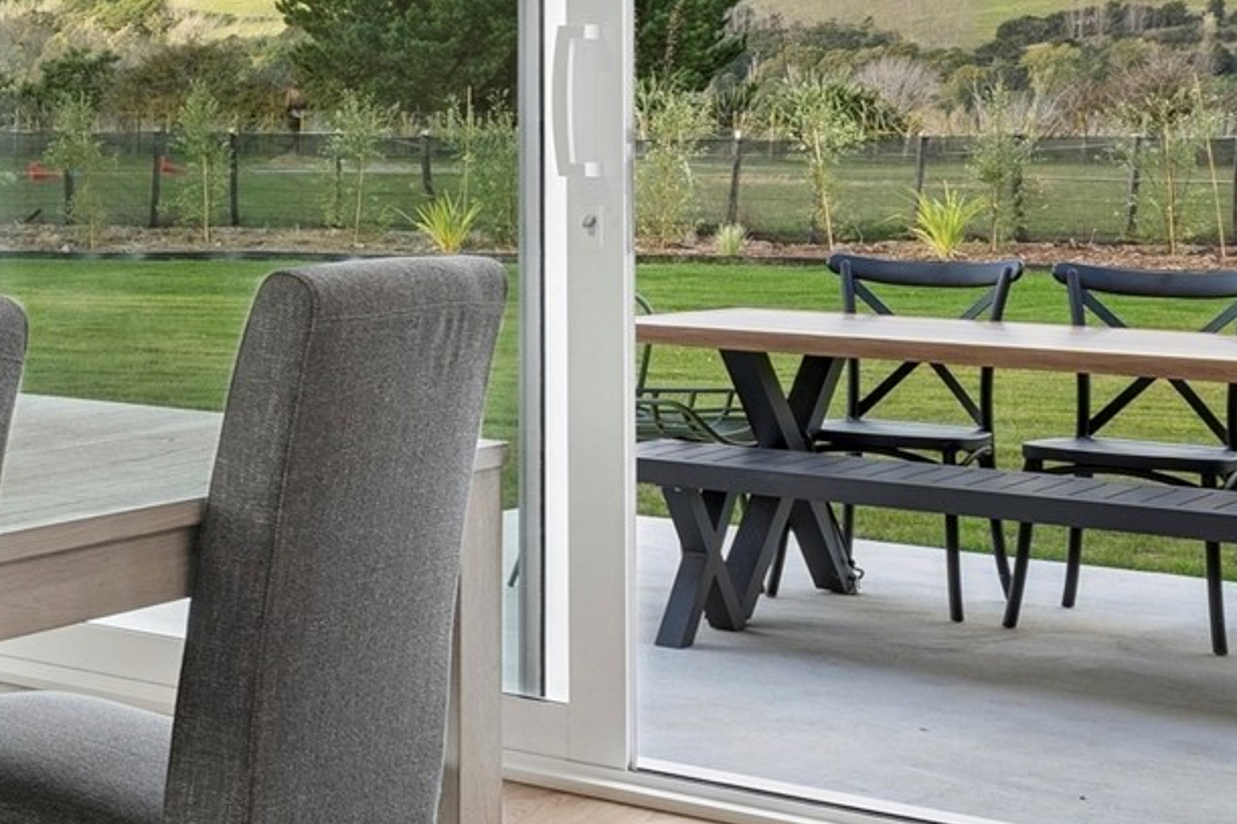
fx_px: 2370
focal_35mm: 69
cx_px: -630
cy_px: 240
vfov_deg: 19.6
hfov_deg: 23.3
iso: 400
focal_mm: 15
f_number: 9
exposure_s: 1/30
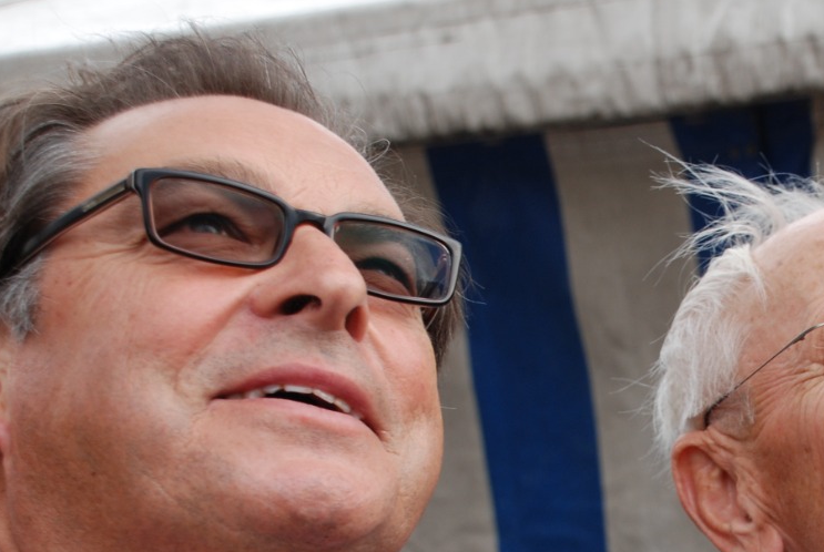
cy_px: 587
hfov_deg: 19.9
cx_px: 774
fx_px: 2294
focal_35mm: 100
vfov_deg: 13.5
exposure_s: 1/125
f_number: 5.6
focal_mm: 31
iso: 180
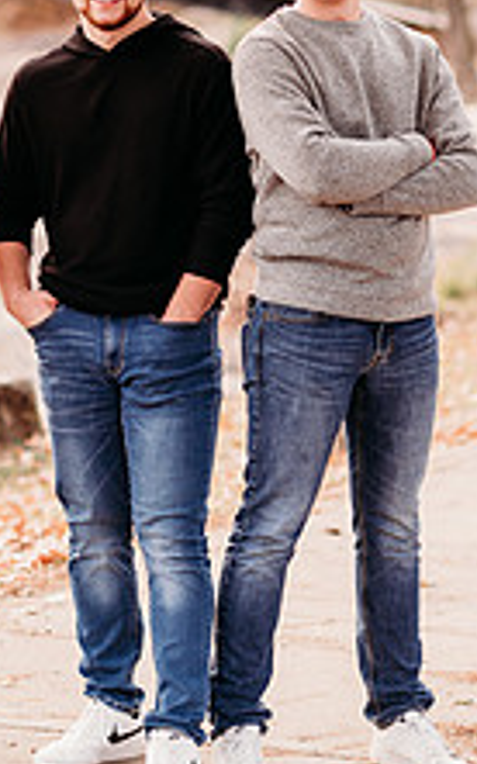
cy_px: 93
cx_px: 83
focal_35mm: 176
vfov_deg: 11.8
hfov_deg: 7.4
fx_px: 3663
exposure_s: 1/320
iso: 320
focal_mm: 85
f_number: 2.2
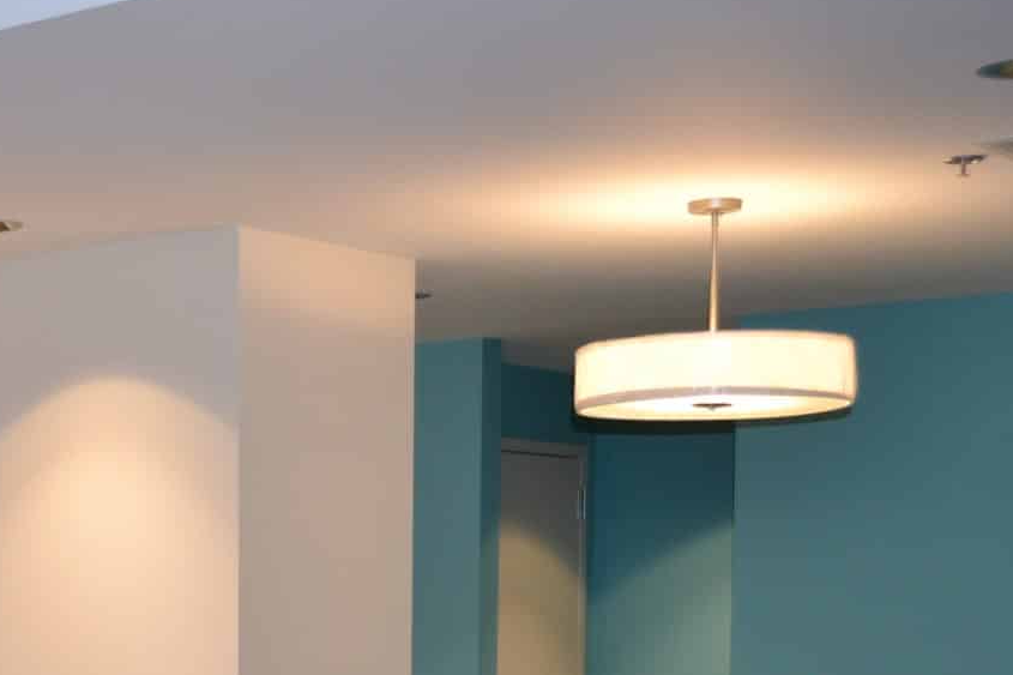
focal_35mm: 80
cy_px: 800
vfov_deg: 16.4
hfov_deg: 23.9
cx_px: -74
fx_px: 2251
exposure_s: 1/60
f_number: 4
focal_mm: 22
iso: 400
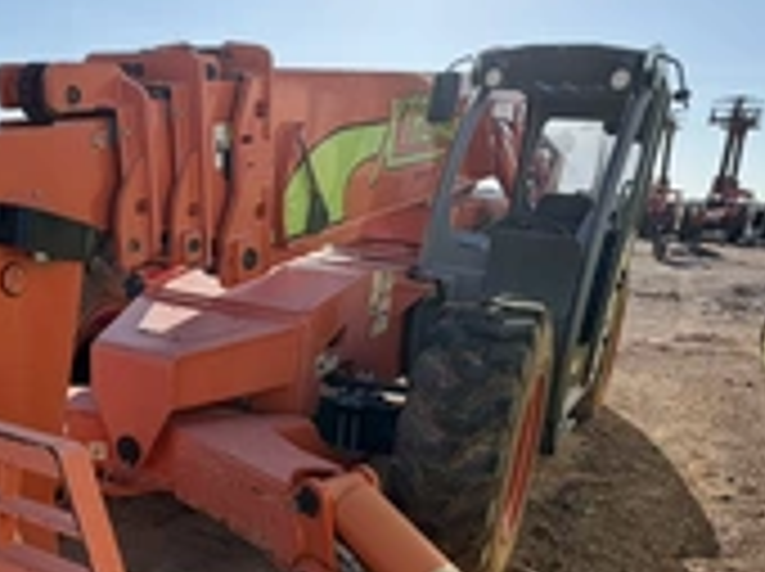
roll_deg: -2.2
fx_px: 728
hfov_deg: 54.5
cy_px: 468
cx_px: 270
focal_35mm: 33
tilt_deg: -19.4
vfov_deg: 40.8
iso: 32
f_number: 2.2
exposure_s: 1/770
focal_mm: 2.22
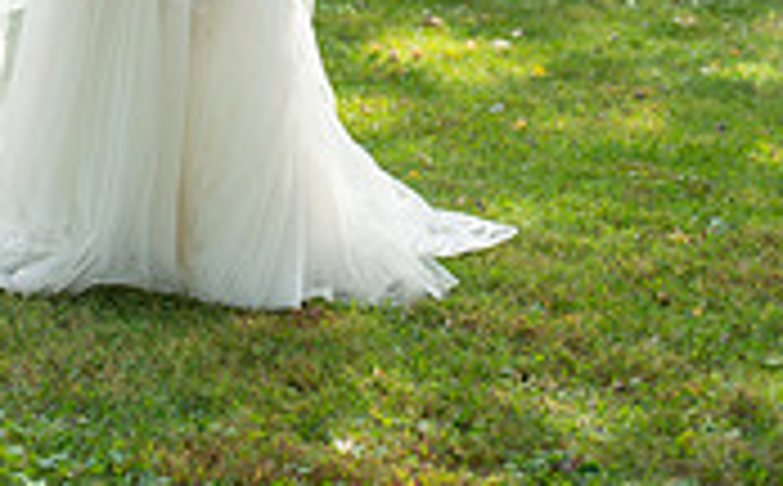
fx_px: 2811
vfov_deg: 9.5
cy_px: -346
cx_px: 164
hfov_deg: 15.8
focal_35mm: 132
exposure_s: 1/1600
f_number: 2.5
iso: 320
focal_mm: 50
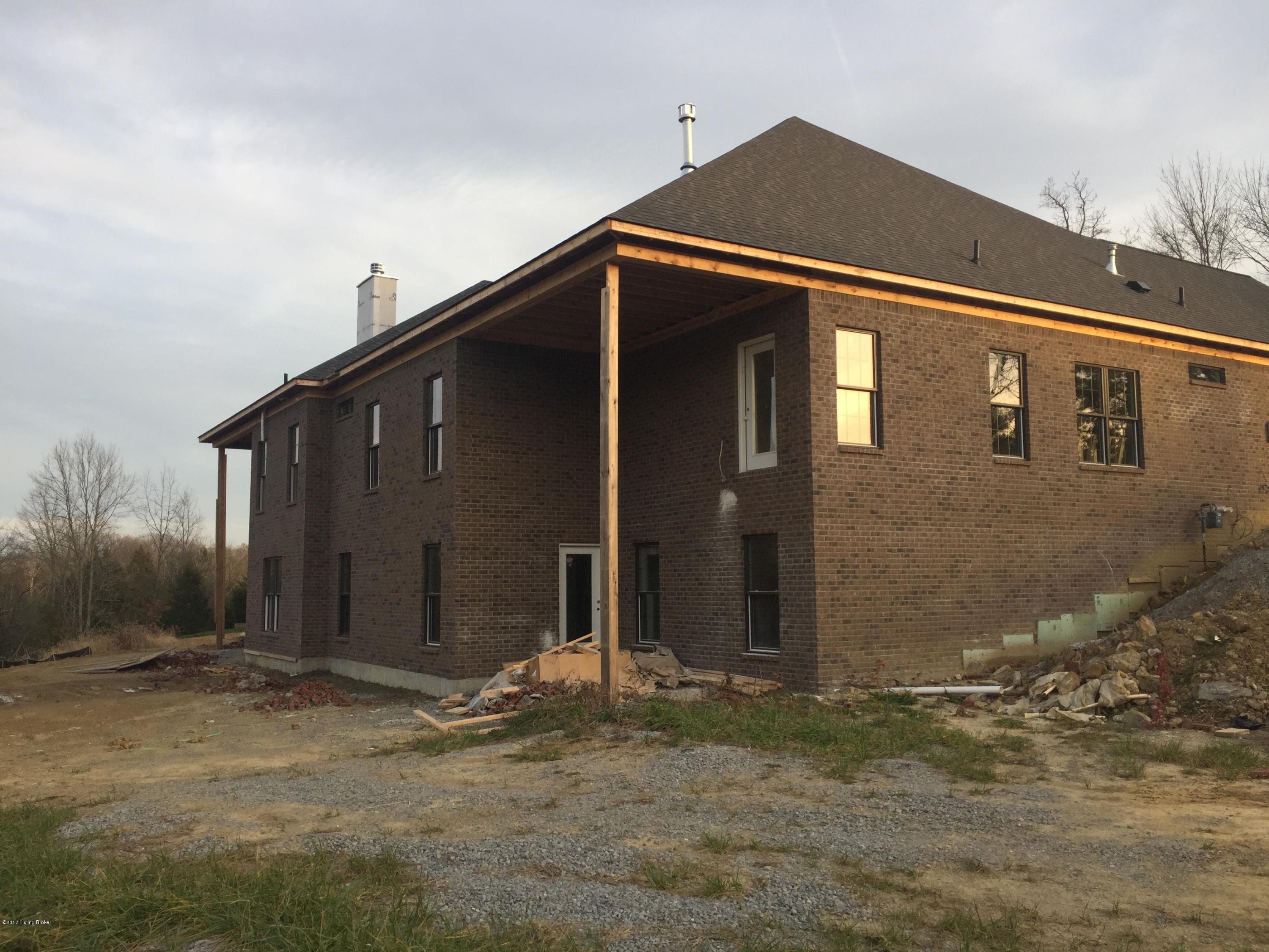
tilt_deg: +6.7
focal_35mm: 29
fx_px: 1063
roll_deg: +0.1
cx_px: 634
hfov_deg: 61.7
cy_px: 476
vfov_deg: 48.2
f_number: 2.2
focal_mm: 4.15
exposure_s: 1/391
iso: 32
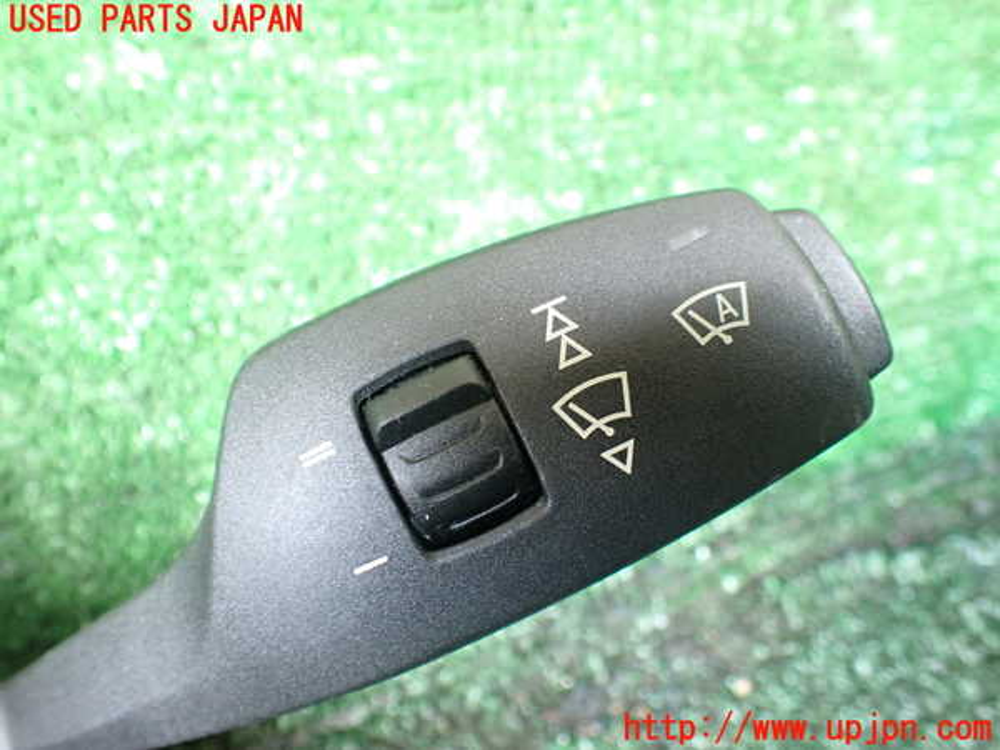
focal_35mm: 30
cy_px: 375
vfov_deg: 46.8
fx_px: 867
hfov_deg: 60.0
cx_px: 500
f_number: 2.3
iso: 800
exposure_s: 1/100
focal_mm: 5.4
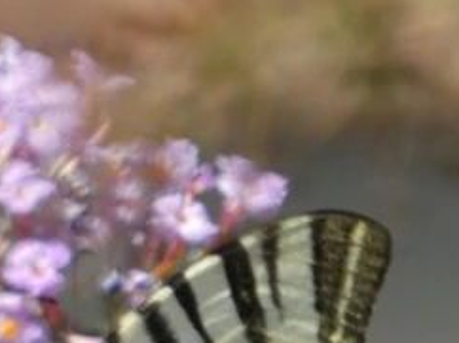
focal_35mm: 2002
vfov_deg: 0.7
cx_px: 176
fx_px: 26520
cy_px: 449
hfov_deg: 1.0
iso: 100
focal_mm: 135.6
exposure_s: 1/100
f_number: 5.6
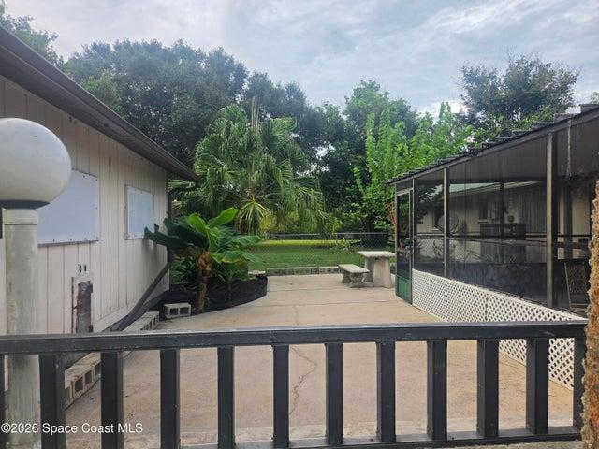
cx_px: 300
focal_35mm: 23
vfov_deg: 58.9
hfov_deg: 73.9
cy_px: 224
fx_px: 398
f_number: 1.8
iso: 80
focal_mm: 5.4
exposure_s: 1/659
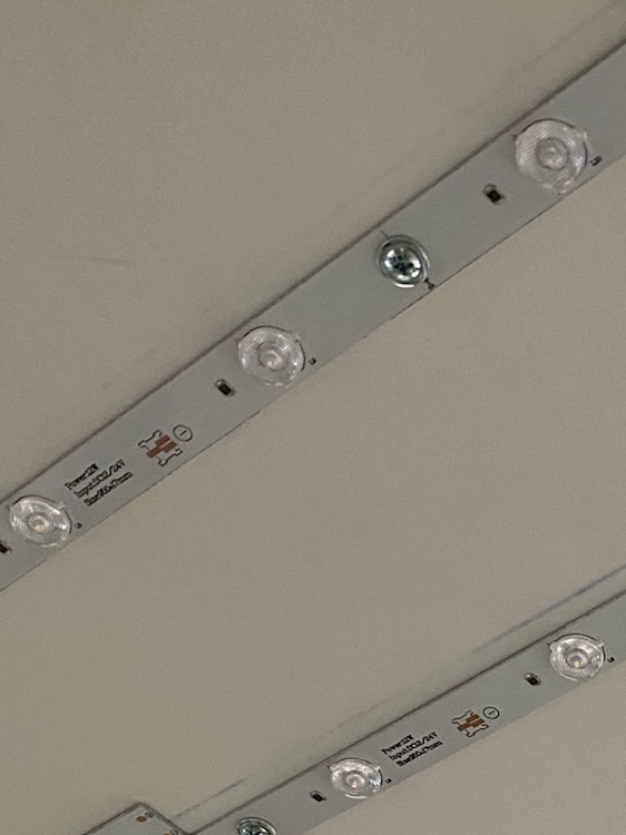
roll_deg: -5.1
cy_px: 936
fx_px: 1713
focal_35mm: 71
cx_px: 733
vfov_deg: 25.3
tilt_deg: +40.7
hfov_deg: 19.6
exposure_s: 1/60
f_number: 1.8
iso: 250
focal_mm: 4.25
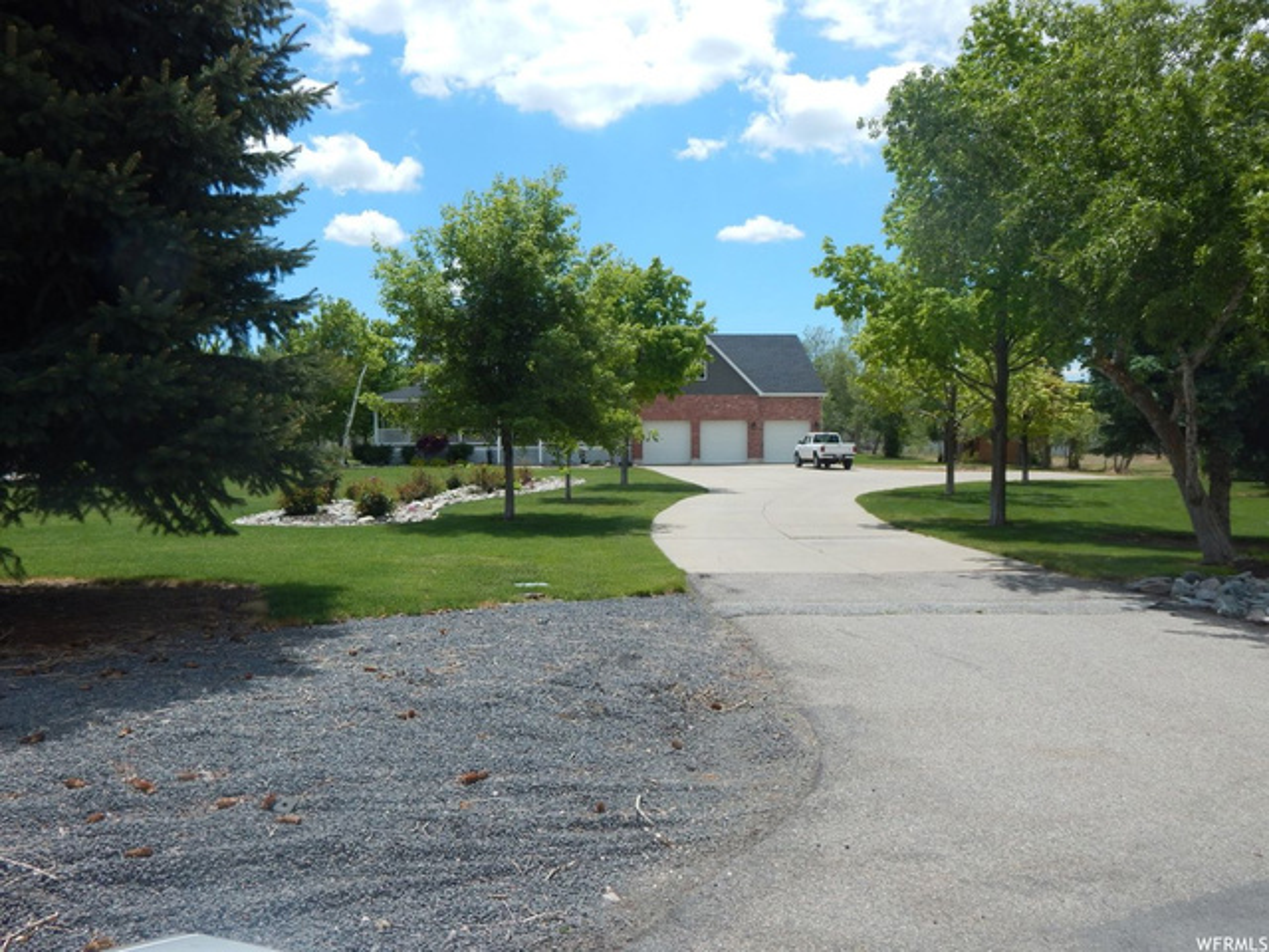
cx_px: 634
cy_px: 476
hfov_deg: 63.4
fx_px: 1026
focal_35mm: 28
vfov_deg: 49.7
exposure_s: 1/500
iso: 125
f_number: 6.3
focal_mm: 5.1
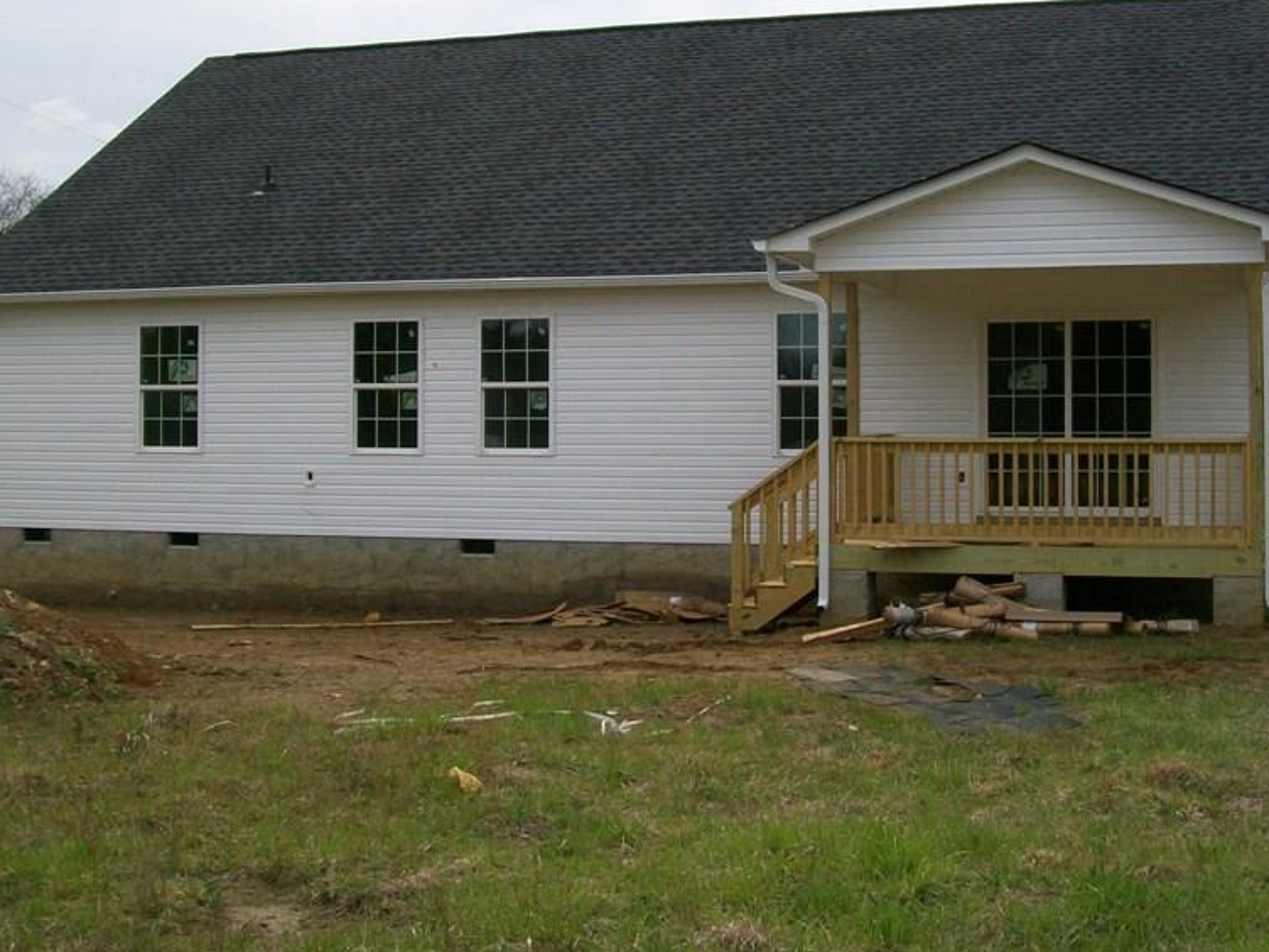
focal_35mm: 49
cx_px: 673
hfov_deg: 38.9
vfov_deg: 29.6
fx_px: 1796
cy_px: 366
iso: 64
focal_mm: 6
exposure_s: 1/500
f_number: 4.8
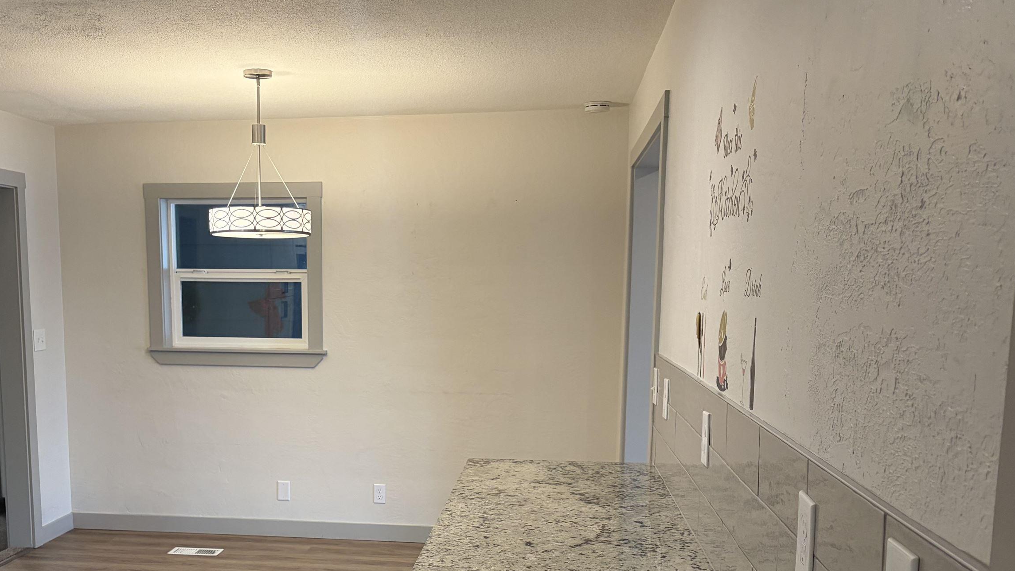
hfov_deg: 52.1
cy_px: 445
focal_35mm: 38
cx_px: 367
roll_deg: +0.5
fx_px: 1023
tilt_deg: -7.5
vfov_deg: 30.5
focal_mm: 5.96
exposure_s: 1/60
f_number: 1.6
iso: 160
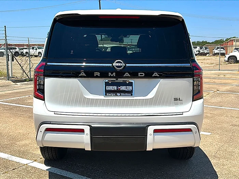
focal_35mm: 37
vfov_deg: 38.7
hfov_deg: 50.1
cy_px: 90
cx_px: 120
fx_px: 255
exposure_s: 1/7692
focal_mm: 6.86
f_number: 1.78
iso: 80
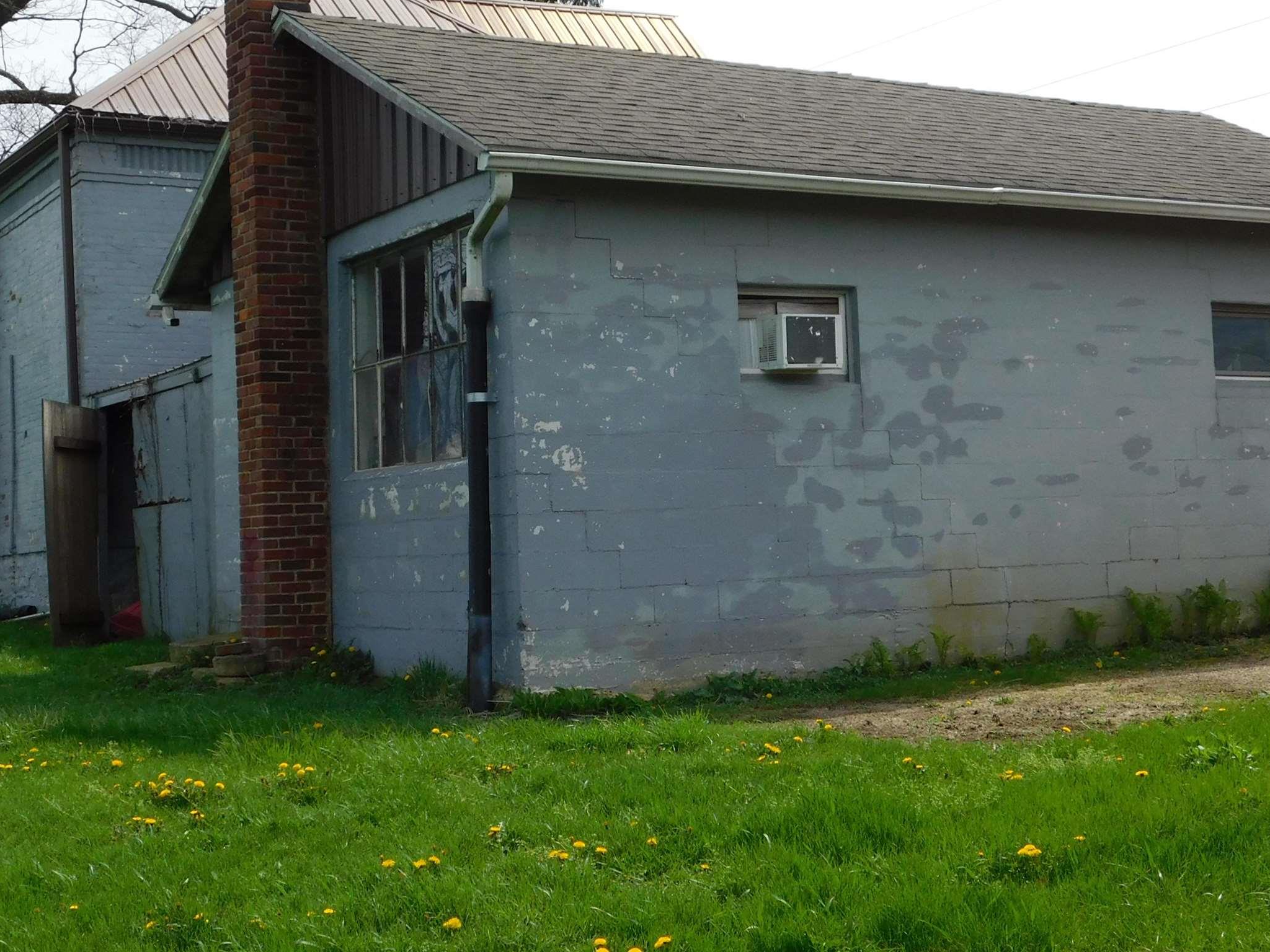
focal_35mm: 54
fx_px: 1981
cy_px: 456
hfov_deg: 35.5
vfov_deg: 27.0
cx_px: 595
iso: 125
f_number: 3.5
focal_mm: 6.3
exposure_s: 1/1250
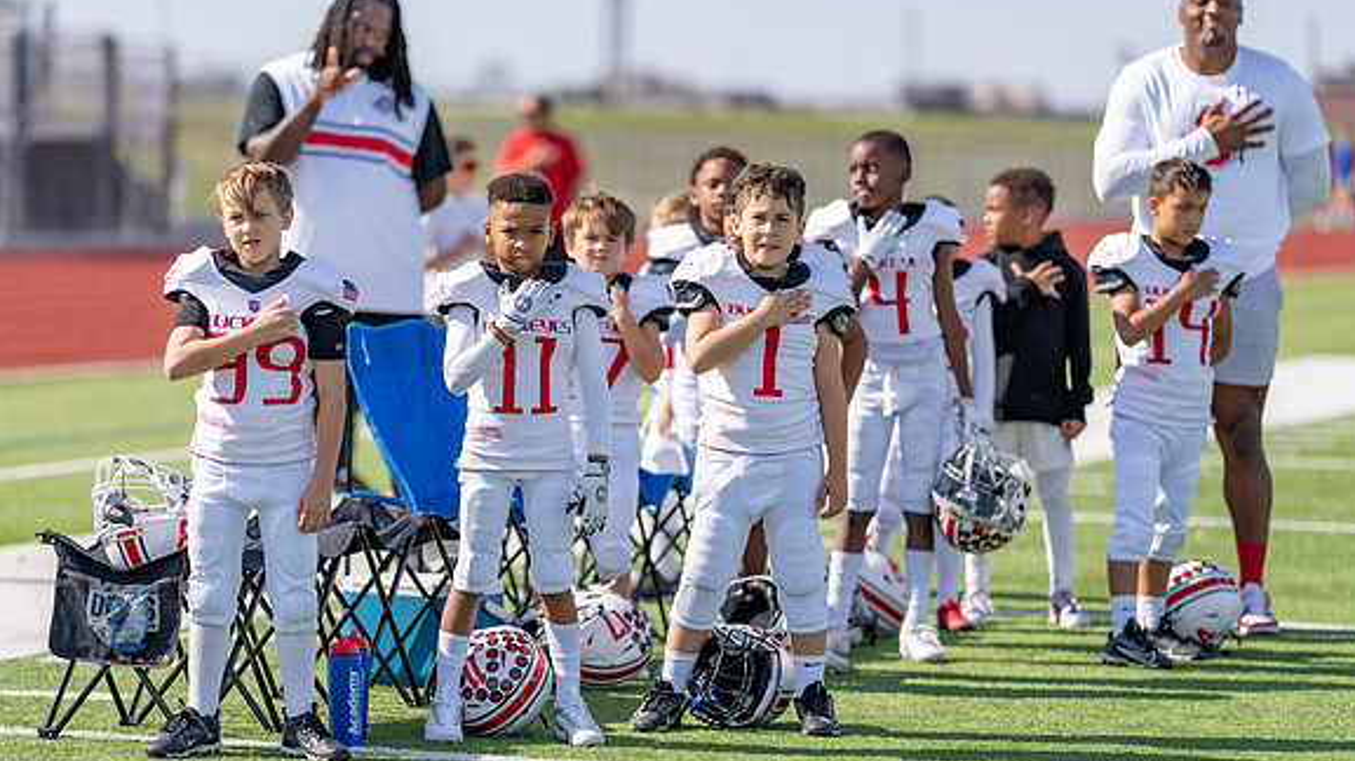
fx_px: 5998
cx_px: 613
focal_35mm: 167
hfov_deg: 12.9
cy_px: 392
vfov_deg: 7.3
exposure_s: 1/4000
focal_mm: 135
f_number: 1.8
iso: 100
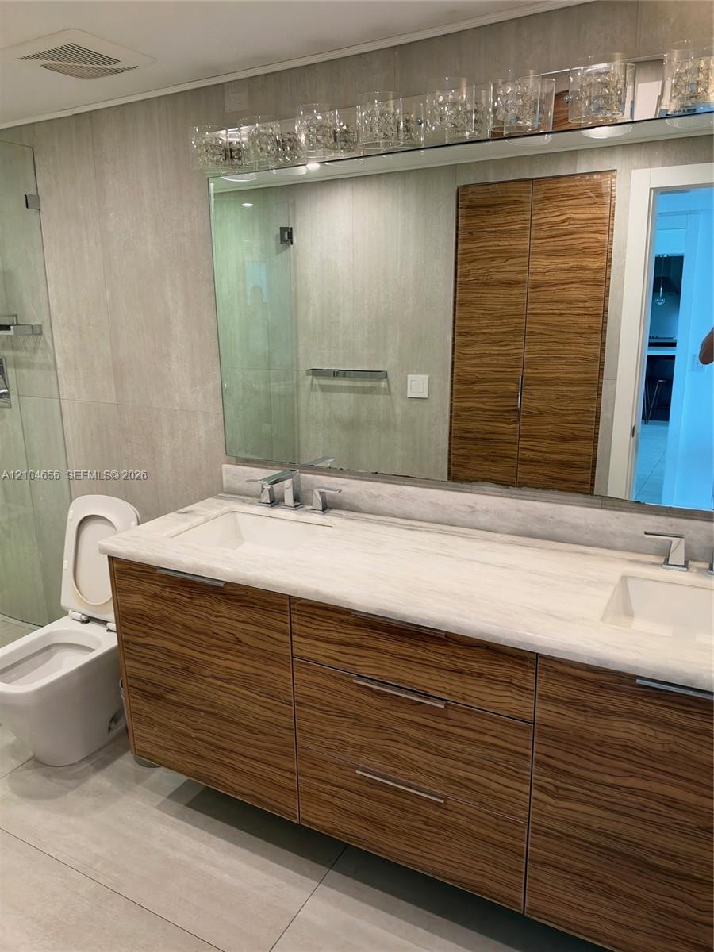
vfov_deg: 71.6
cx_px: 357
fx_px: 660
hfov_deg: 56.8
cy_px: 476
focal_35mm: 24
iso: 400
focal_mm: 6.93
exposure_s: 1/119
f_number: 1.8
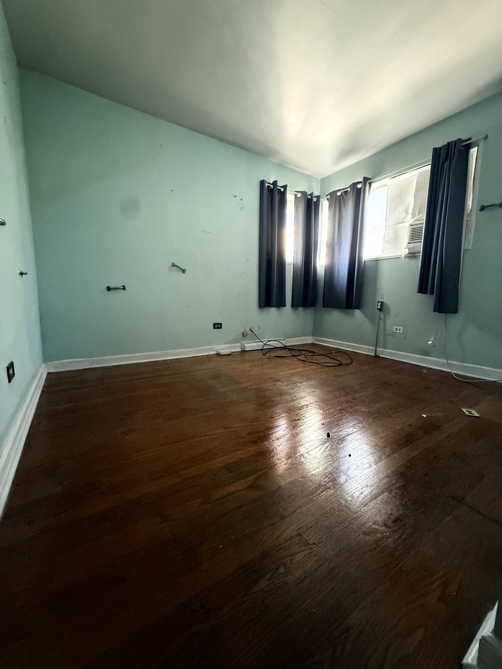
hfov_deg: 85.7
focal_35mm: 14
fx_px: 271
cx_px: 251
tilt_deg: -5.4
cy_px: 334
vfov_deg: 102.1
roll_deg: -0.4
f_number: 2.2
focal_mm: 2.22
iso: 500
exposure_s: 1/60
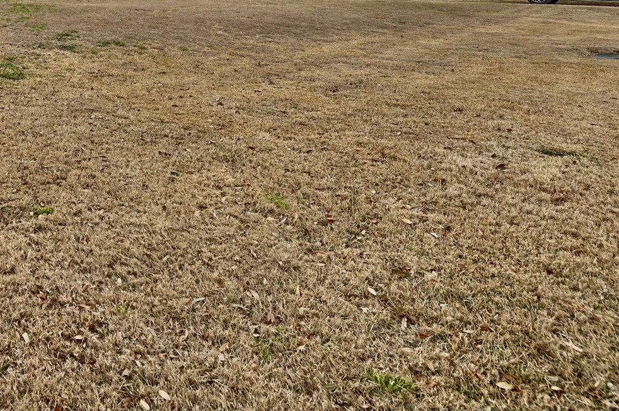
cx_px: 2
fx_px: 533
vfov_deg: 36.9
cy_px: -20
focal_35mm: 31
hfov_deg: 49.4
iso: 100
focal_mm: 14
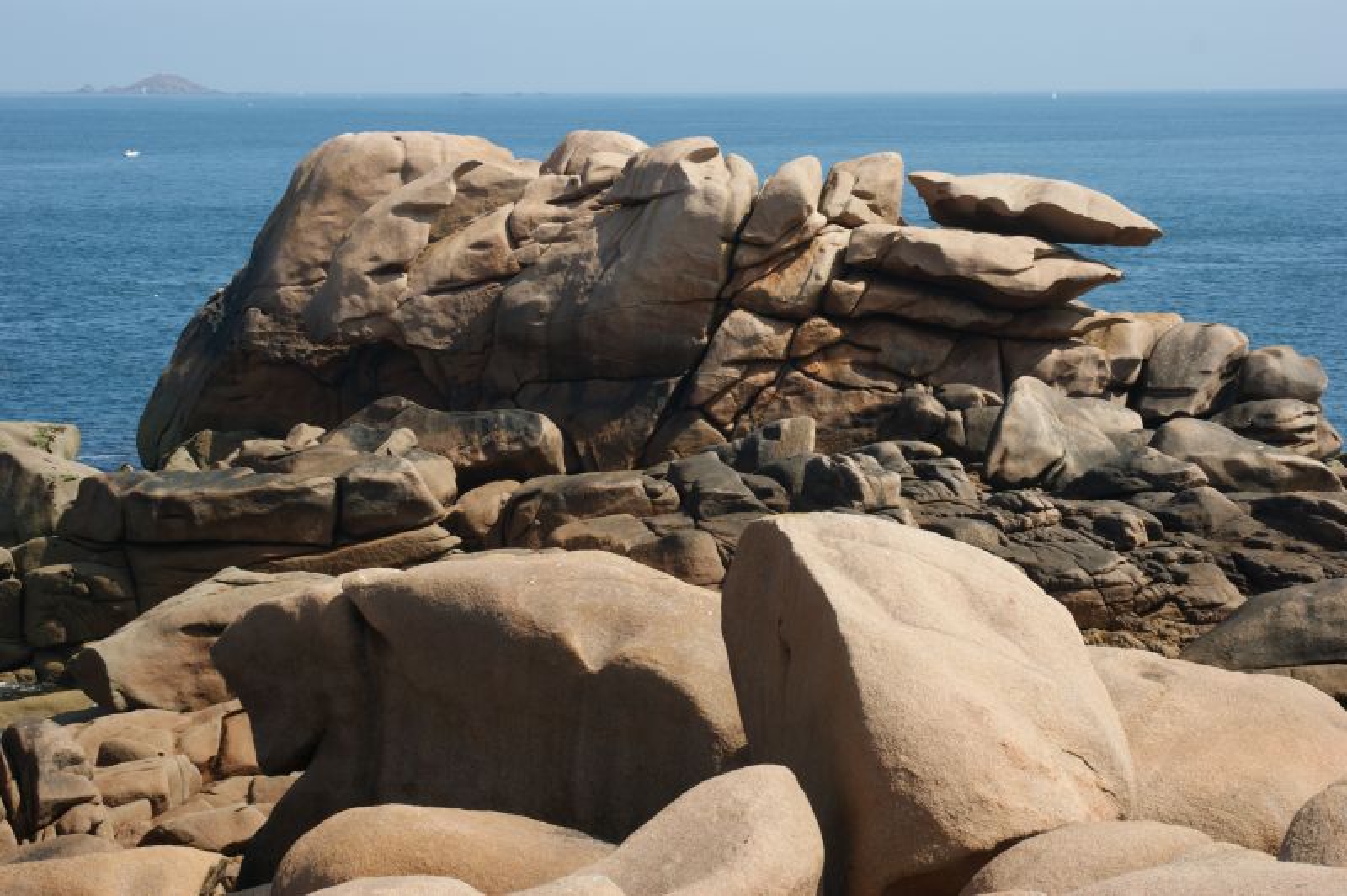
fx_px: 2804
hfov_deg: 27.0
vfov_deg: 18.2
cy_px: 448
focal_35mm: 75
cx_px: 674
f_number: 11
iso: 100
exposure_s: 1/125
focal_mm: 50
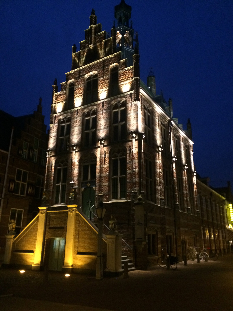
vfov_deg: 61.7
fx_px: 260
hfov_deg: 48.2
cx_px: 116
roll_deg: -1.2
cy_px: 156
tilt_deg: +17.5
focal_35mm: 29
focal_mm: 4.15
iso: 320
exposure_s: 1/17
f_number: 2.2
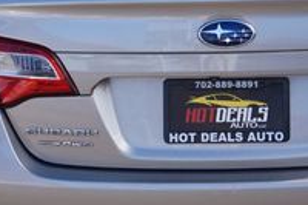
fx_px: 945
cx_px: 192
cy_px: 80
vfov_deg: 12.4
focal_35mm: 111
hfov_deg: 18.5
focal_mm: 23
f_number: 5
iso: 100
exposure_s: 1/200
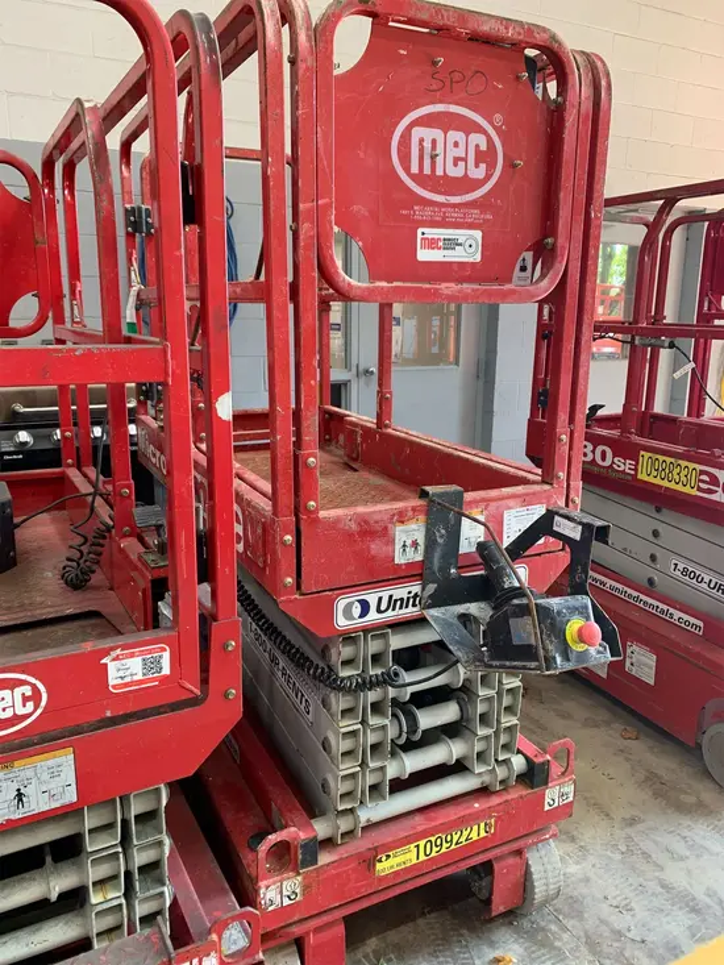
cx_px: 362
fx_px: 725
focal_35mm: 26
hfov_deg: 53.1
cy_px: 482
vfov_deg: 67.3
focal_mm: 4.25
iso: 100
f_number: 1.8
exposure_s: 1/83
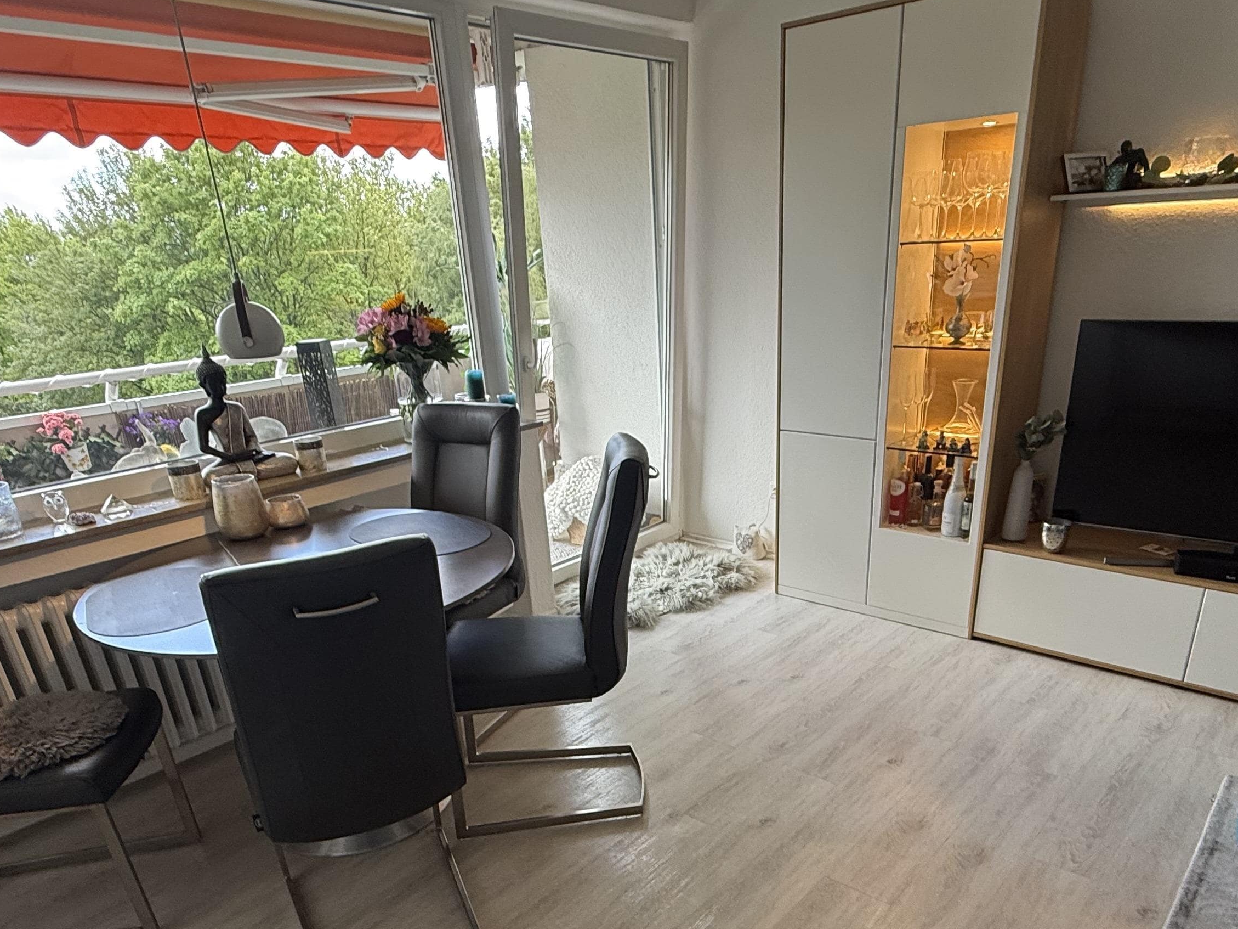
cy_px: 665
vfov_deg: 53.1
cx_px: 661
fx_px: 894
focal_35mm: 25
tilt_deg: -25.4
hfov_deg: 69.3
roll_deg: +2.4
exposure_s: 1/100
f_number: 2.2
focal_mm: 2.22
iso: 125
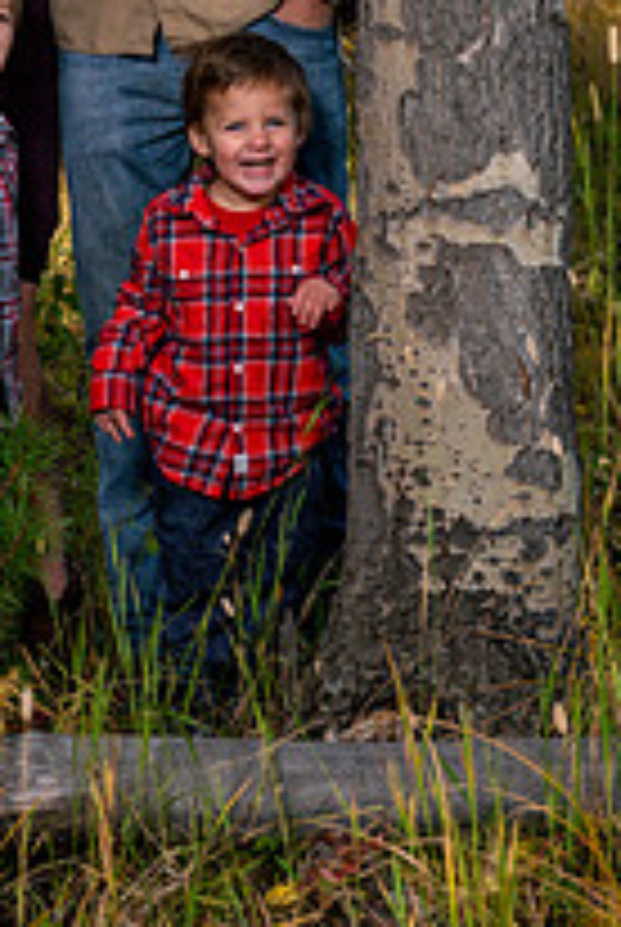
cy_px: -36
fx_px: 2811
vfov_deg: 18.2
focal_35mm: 109
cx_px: 144
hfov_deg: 12.6
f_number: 4.5
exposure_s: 1/800
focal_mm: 50
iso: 160
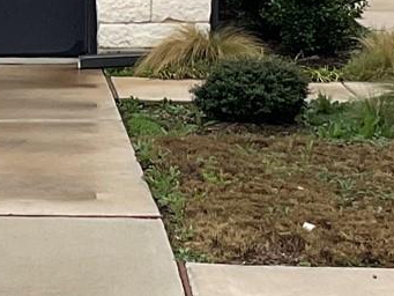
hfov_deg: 11.2
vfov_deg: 8.4
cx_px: -51
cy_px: -67
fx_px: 1981
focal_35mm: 174
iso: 16
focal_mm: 3
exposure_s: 1/855
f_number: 1.8
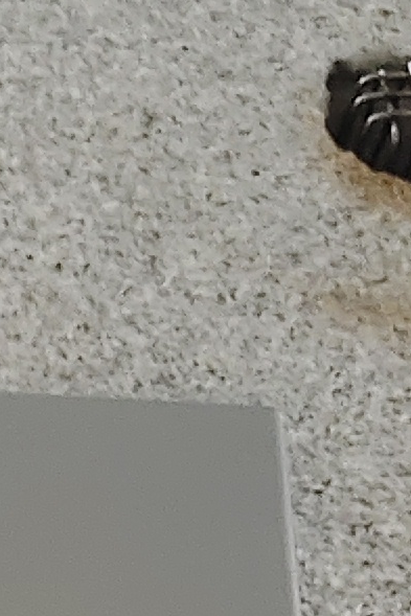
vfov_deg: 9.0
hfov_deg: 6.8
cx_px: -689
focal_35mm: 188
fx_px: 3217
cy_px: 1788
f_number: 1.79
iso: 692
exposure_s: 1/50.1
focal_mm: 4.84
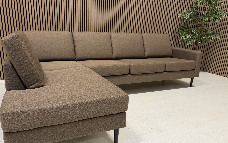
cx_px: 106
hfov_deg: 64.6
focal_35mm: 29
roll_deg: -2.0
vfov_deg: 42.9
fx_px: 180
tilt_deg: -18.7
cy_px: 87
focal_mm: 6.76
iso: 200
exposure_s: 1/70
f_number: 1.78
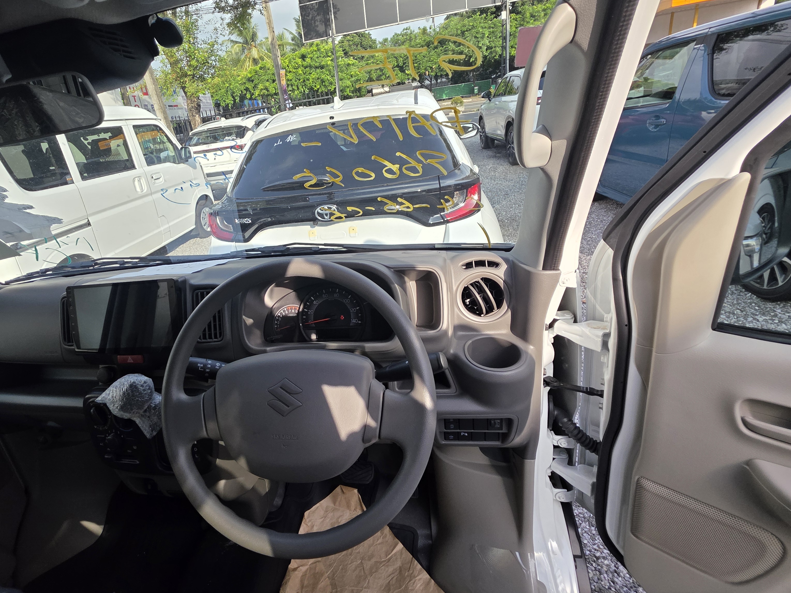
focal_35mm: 17
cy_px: 268
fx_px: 388
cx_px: 314
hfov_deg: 89.8
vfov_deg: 74.5
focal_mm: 2.2
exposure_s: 1/2000
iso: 125
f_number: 1.9
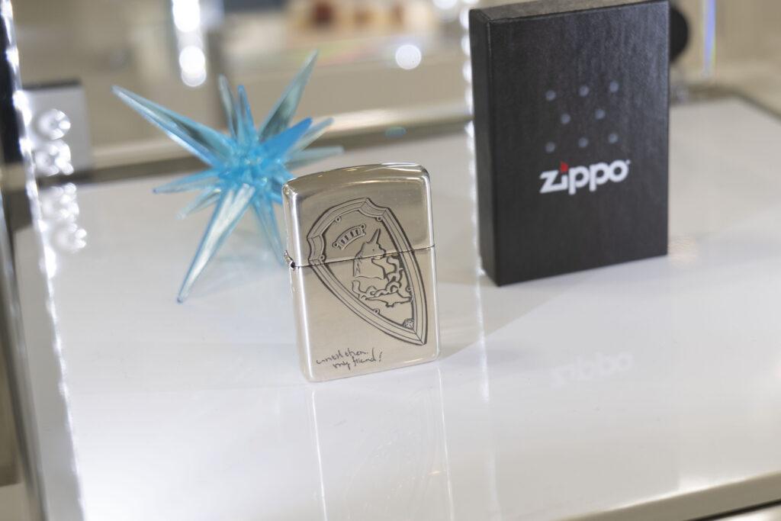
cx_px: 558
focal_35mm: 69
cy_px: 182
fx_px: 1488
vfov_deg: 19.8
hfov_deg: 29.1
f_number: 5.2
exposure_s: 1/160
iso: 500
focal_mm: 48
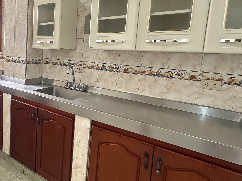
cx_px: 38
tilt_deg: -7.0
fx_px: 189
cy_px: 73
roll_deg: -2.3
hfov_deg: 58.6
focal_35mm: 27
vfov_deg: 51.1
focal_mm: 2.22
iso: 320
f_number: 2.2
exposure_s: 1/75
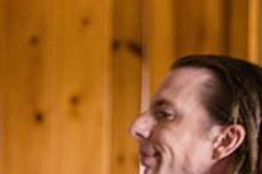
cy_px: 196
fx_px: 1142
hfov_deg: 12.7
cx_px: -68
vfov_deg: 8.6
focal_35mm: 157
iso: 800
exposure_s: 1/80
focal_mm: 50
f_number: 2.5
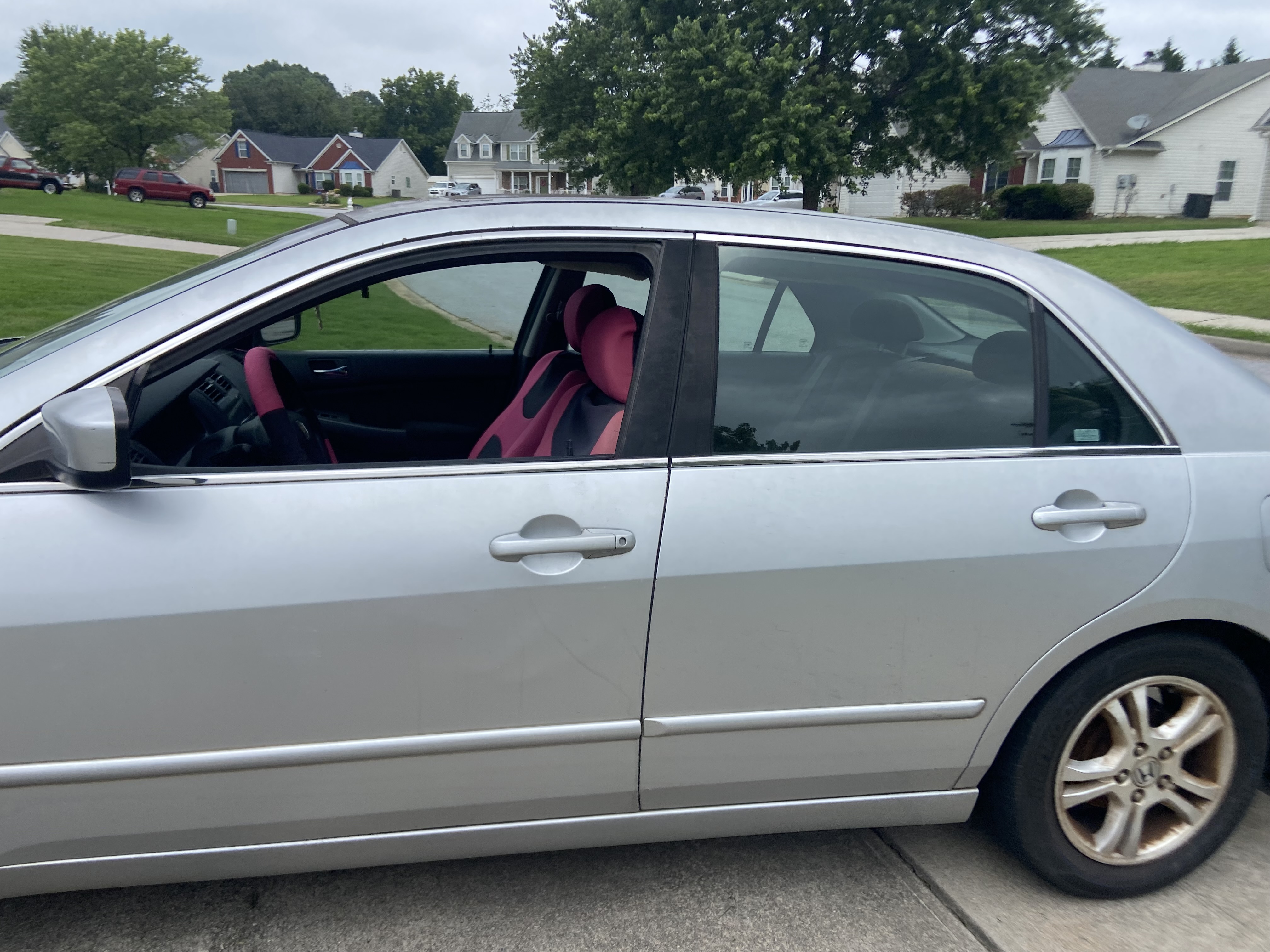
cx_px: 635
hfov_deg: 67.3
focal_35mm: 26
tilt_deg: -16.8
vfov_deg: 53.1
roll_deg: -2.0
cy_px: 476
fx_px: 954
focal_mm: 4.25
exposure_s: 1/2183
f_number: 1.8
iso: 32
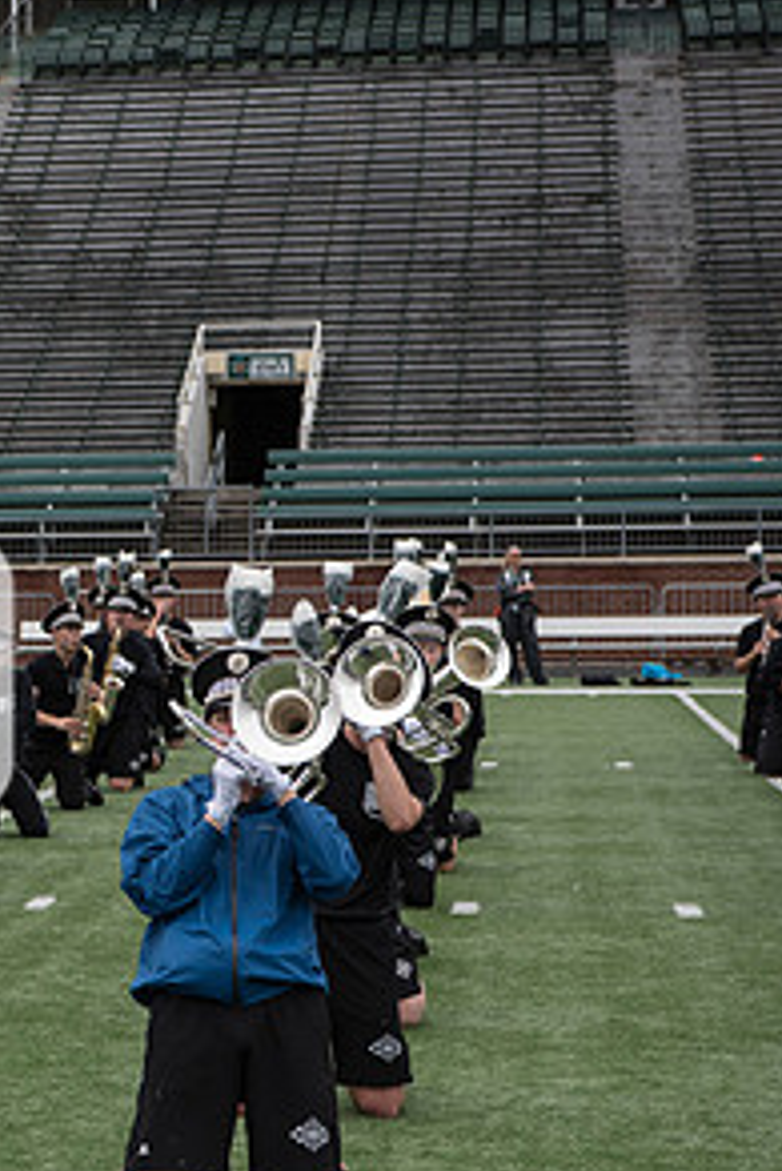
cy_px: 716
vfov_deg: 14.7
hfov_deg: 9.7
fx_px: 4523
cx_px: -289
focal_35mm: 139
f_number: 5.6
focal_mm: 70
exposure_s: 1/2500
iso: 640
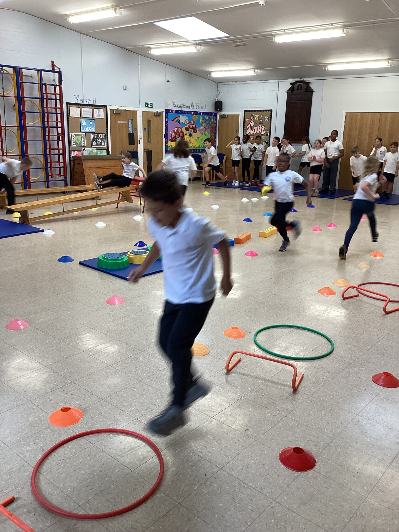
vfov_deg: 58.4
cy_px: 266
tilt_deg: -16.6
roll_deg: -0.5
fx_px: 476
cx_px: 200
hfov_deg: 45.4
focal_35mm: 31
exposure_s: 1/50
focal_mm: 3.3
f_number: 2.4
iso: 64
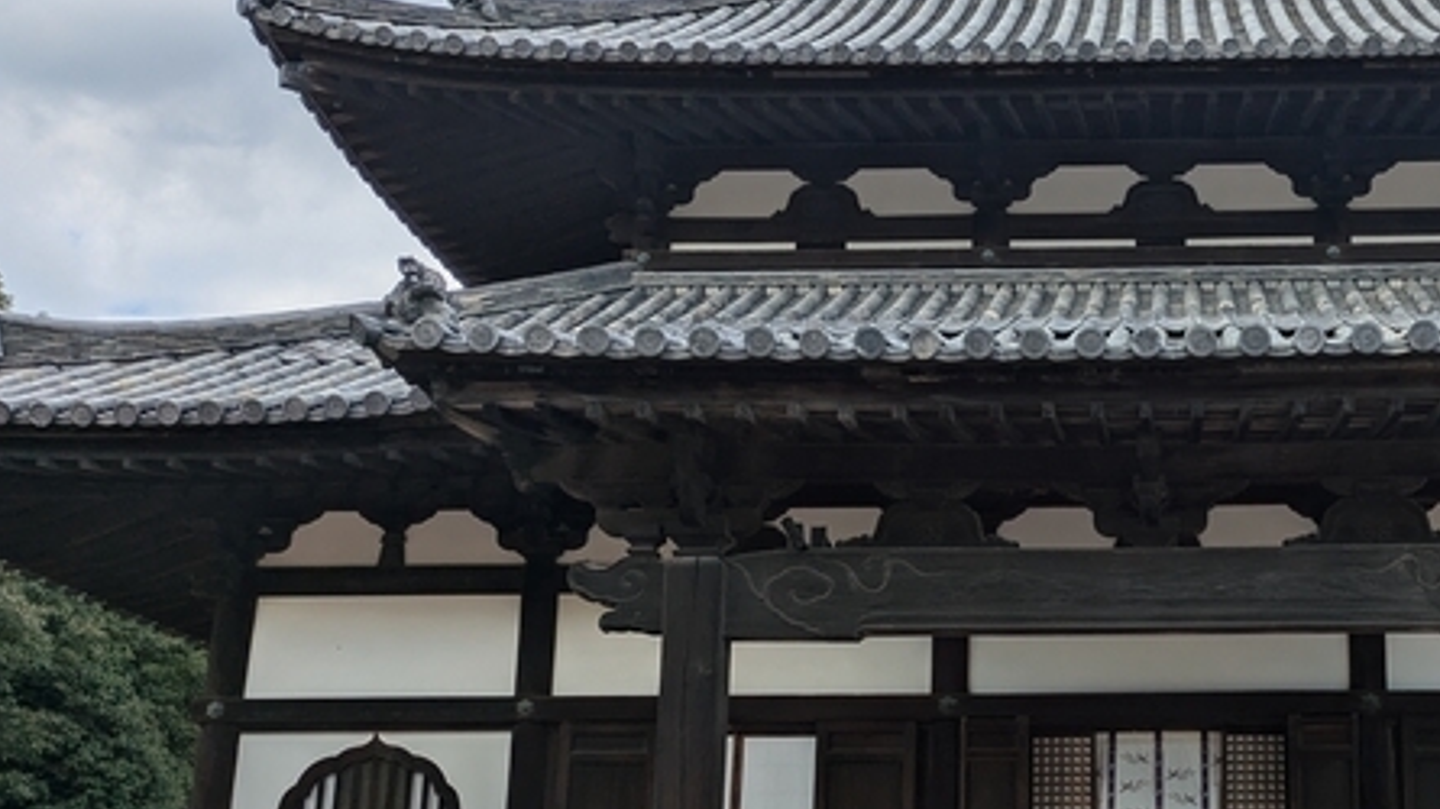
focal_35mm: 49
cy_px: 600
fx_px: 1870
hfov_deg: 40.5
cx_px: 1142
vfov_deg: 24.2
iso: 42
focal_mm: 5.43
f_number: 1.89
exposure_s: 1/1185
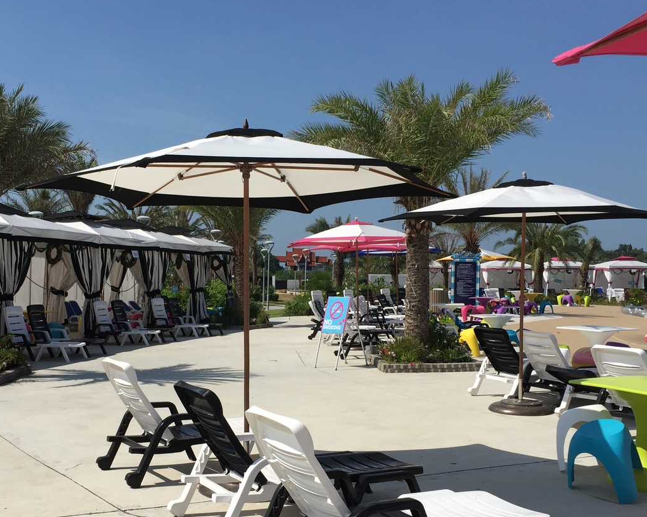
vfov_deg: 34.0
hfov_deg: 41.8
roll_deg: -1.0
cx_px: 255
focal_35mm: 44
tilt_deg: -2.6
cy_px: 311
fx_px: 842
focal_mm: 4.15
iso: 32
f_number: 2.2
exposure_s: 1/3968
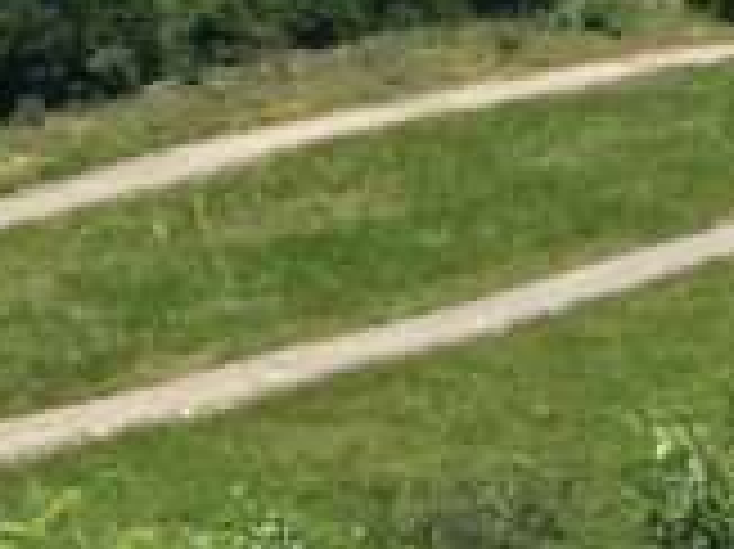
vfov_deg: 8.1
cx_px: -964
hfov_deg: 9.7
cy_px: -130
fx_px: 3856
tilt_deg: -8.1
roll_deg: -0.2
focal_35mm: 182
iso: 32
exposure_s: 1/1464
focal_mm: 4.15
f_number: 2.2
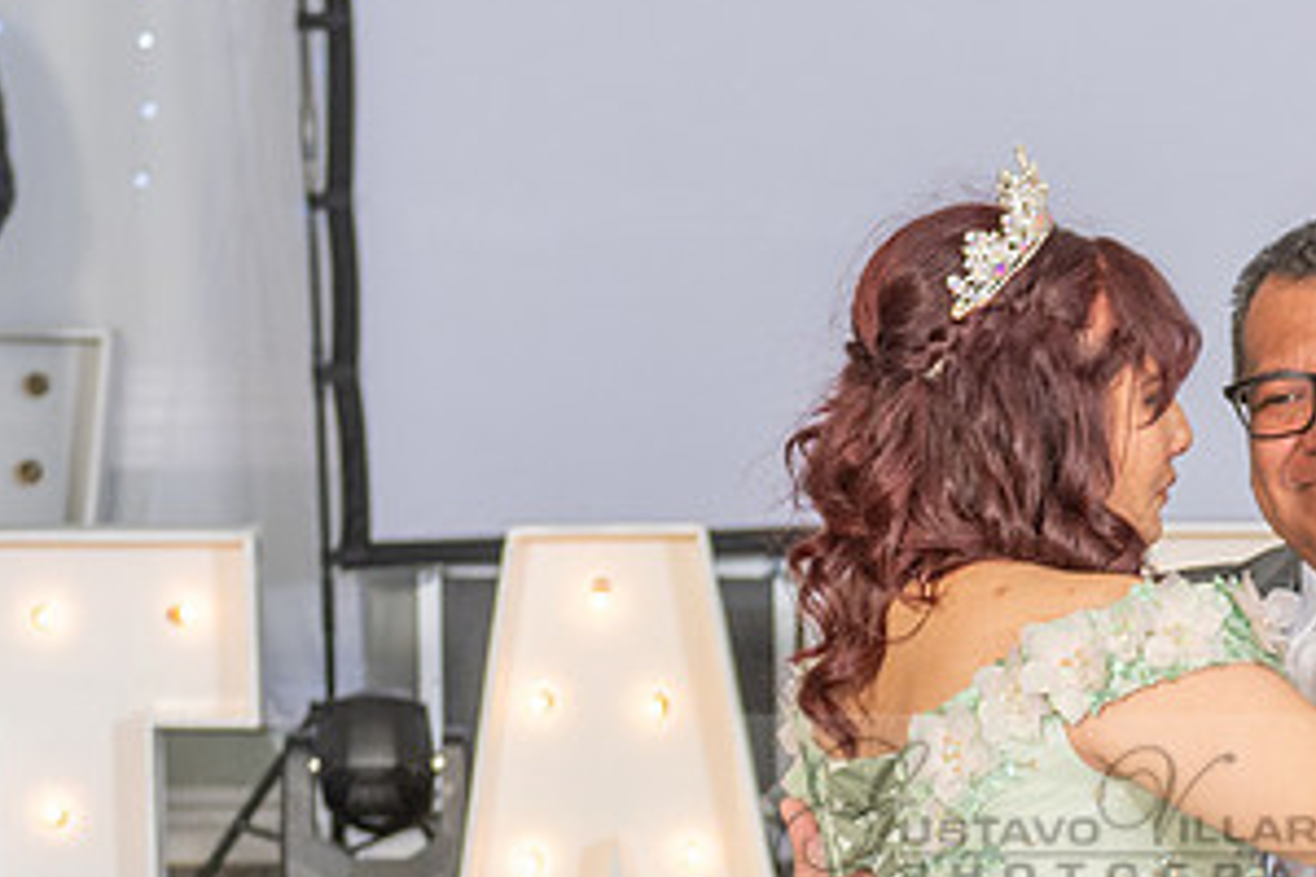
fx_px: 5848
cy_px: 1260
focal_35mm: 160
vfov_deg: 8.4
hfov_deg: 12.6
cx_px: 1513
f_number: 3.5
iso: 500
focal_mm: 36
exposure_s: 1/160
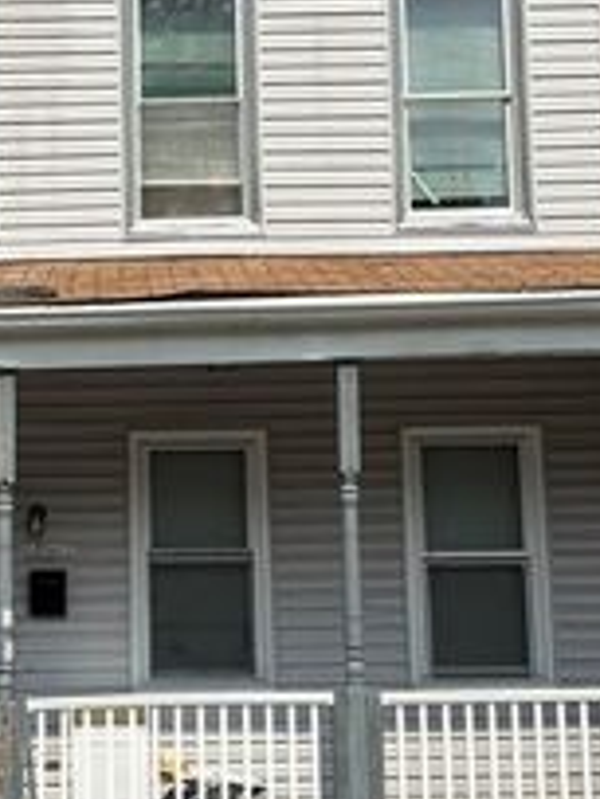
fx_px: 1964
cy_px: 351
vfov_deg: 23.0
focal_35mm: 85
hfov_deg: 17.2
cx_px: 122
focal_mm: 5.96
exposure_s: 1/4854
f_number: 1.6
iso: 50
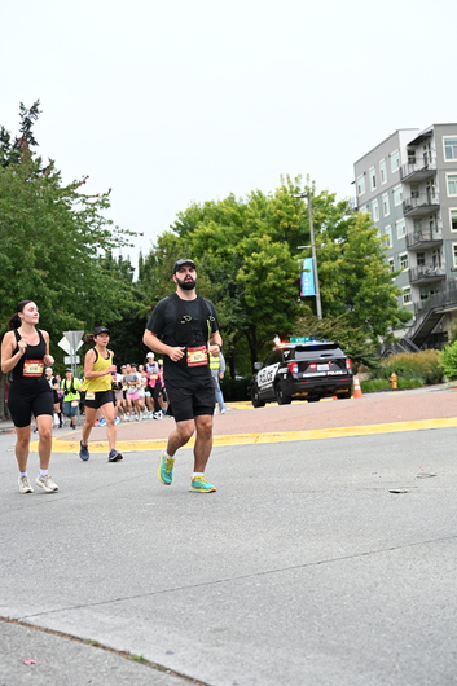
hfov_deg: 25.0
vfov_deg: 36.9
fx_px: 1029
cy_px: 337
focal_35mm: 54
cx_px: 230
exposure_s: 1/800
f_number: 4
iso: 1600
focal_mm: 52
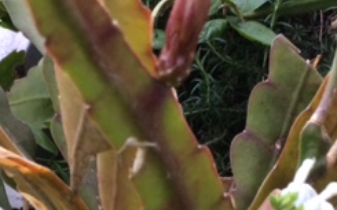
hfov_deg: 24.8
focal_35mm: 83
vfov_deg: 15.3
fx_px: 762
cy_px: 239
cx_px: 121
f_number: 2.2
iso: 64
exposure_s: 1/30
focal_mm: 4.12
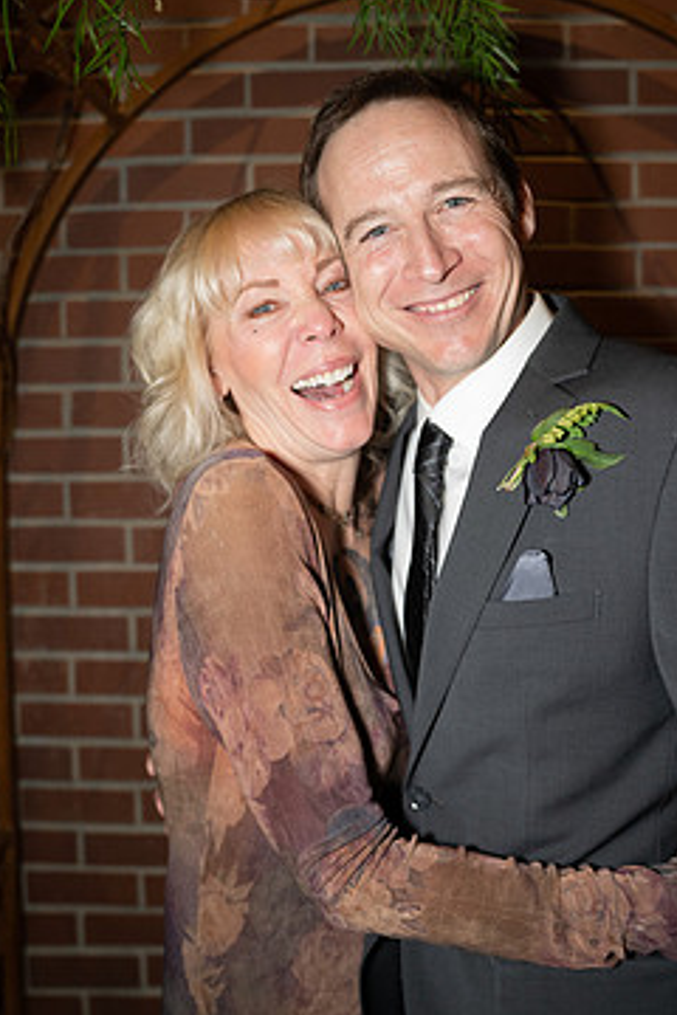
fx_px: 846
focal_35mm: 30
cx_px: 384
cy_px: 440
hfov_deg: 43.5
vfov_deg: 61.7
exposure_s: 1/125
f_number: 2.8
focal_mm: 24
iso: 2000
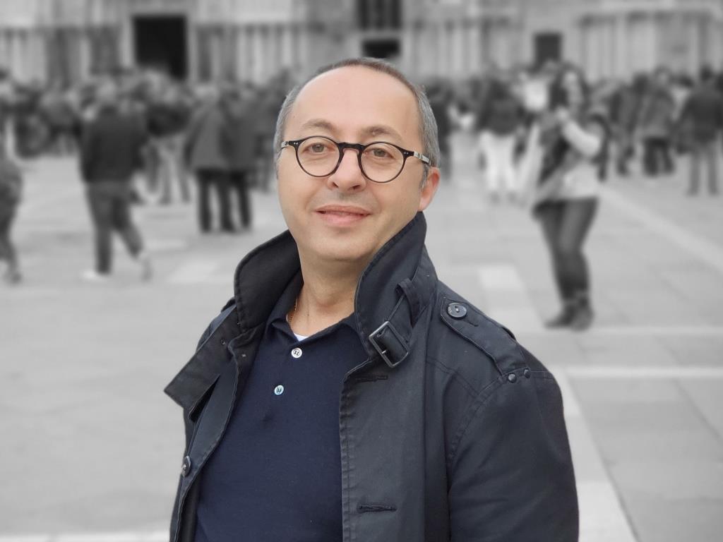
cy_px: 271
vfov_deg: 28.0
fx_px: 1086
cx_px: 362
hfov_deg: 36.8
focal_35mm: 52
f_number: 2.4
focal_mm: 6
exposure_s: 1/153
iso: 32
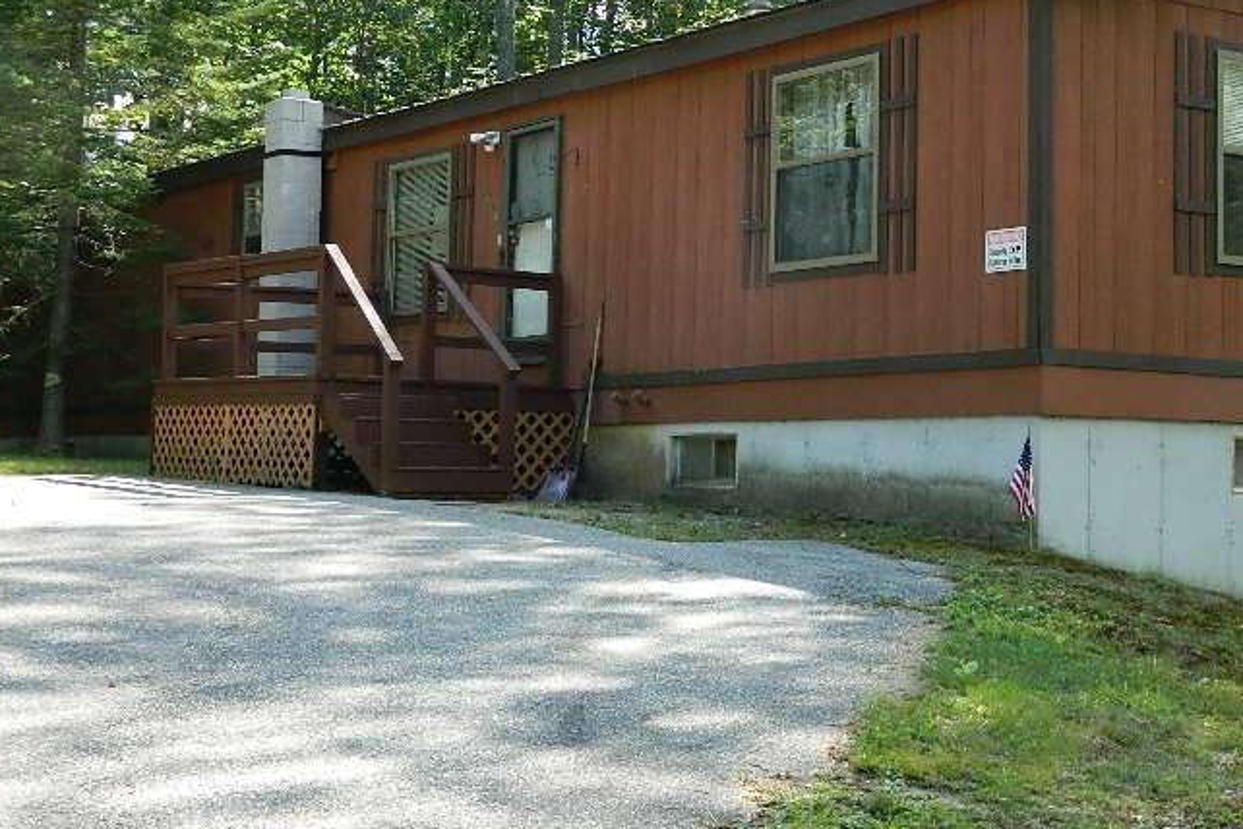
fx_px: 2348
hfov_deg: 29.6
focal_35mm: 68
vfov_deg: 20.0
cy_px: 333
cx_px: 724
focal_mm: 7.3
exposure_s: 1/400
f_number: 3.5
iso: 200
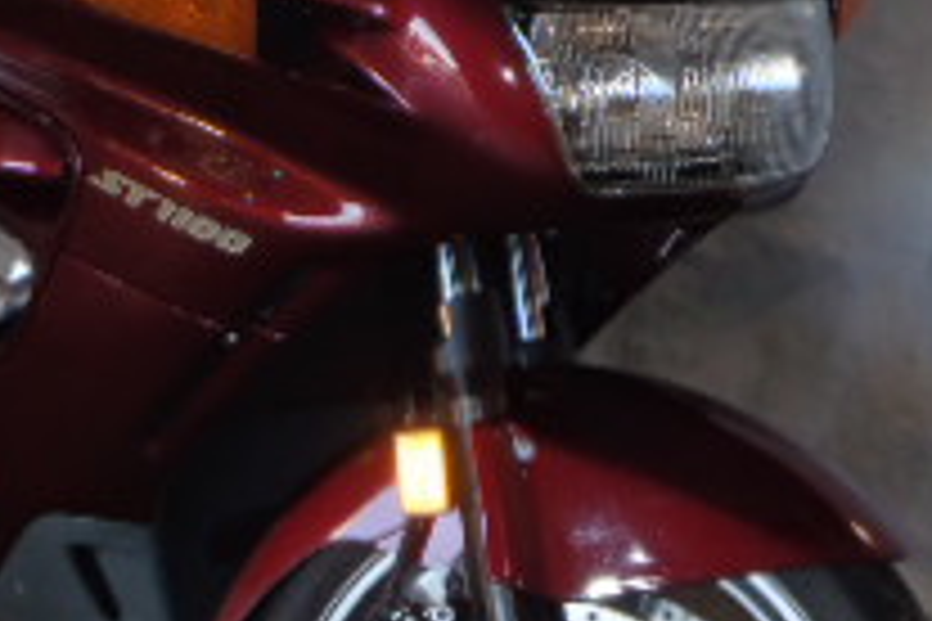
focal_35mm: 90
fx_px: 2330
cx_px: 347
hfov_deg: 22.6
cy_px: 234
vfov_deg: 15.2
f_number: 3.5
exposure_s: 1/30
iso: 100
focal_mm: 5
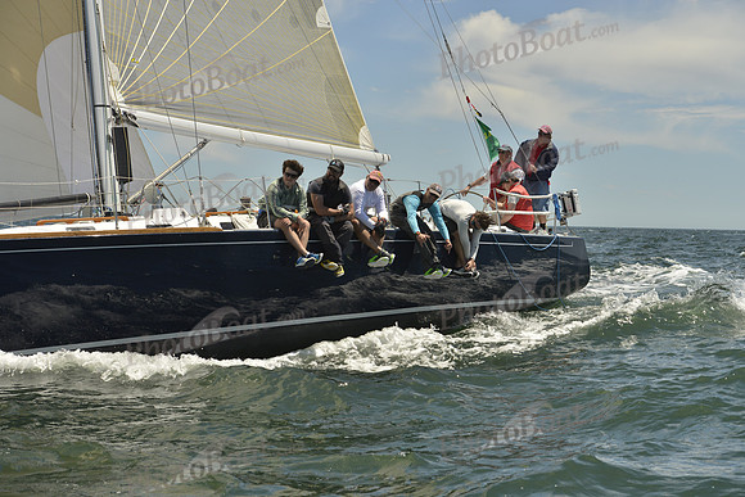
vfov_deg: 19.5
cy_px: 248
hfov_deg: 28.8
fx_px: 1449
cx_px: 372
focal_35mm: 70
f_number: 8
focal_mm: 70
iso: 280
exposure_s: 1/1600
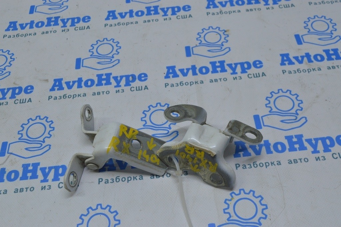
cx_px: 170
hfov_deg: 46.4
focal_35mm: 42
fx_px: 398
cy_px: 114
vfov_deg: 31.8
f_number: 9
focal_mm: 28
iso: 400
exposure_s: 1/40
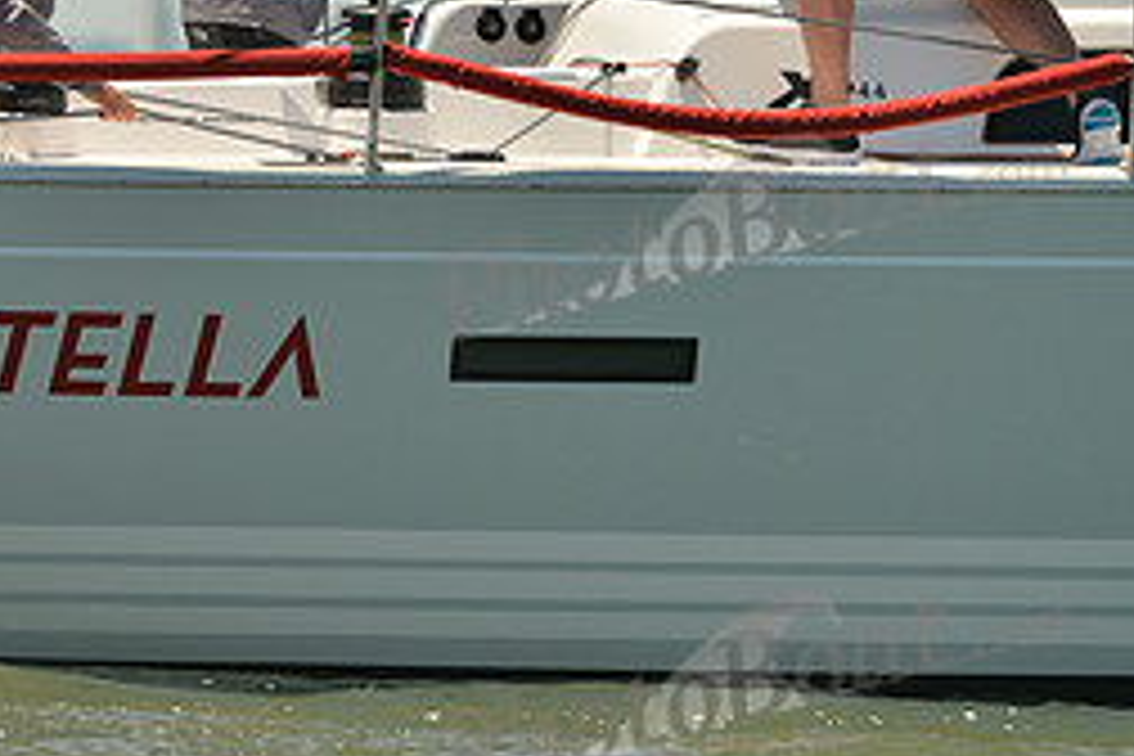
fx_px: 23907
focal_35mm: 759
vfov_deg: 1.8
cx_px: 207
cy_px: 56
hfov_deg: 2.7
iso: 200
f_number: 5.6
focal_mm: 330
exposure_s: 1/1250
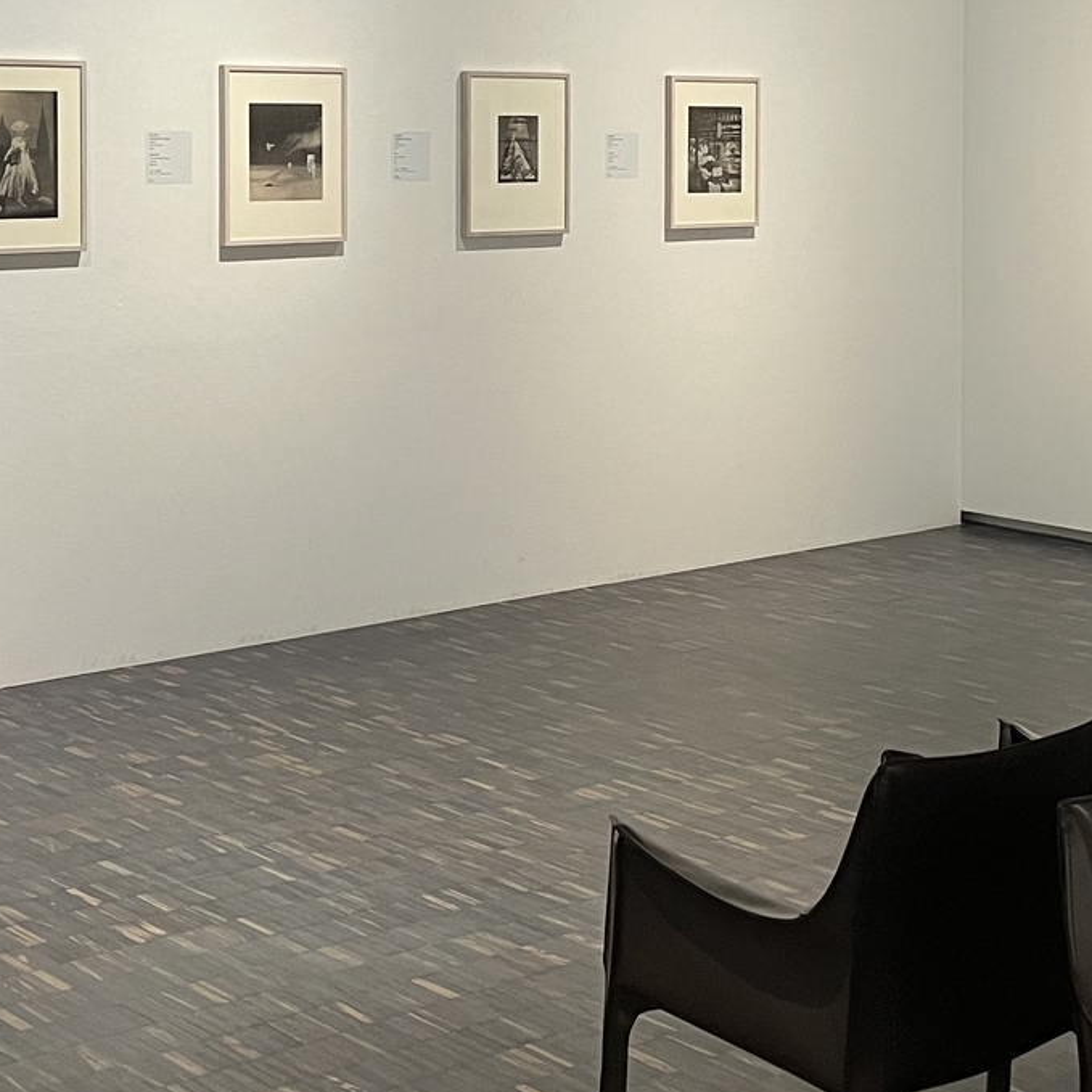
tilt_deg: +0.4
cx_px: 669
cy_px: 164
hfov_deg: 26.4
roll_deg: -0.7
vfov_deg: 25.8
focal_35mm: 65
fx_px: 2320
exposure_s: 1/50
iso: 200
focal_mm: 5.1
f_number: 1.6
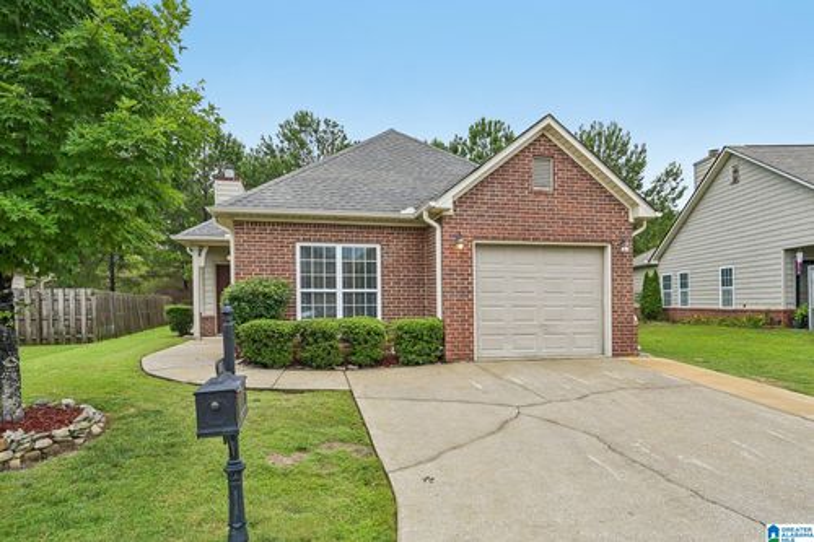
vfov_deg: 60.7
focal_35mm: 20
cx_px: 407
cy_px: 271
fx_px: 463
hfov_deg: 82.6
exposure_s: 1/160
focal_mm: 20.5
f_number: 8
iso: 100
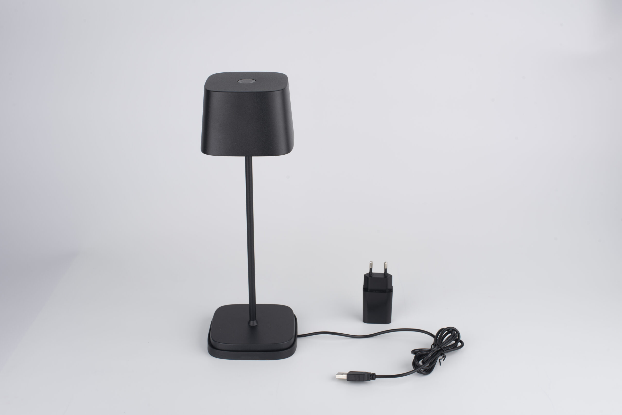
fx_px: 864
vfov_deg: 27.0
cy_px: 208
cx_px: 311
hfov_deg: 39.6
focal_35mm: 50
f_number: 16
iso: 100
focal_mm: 50
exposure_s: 1/100
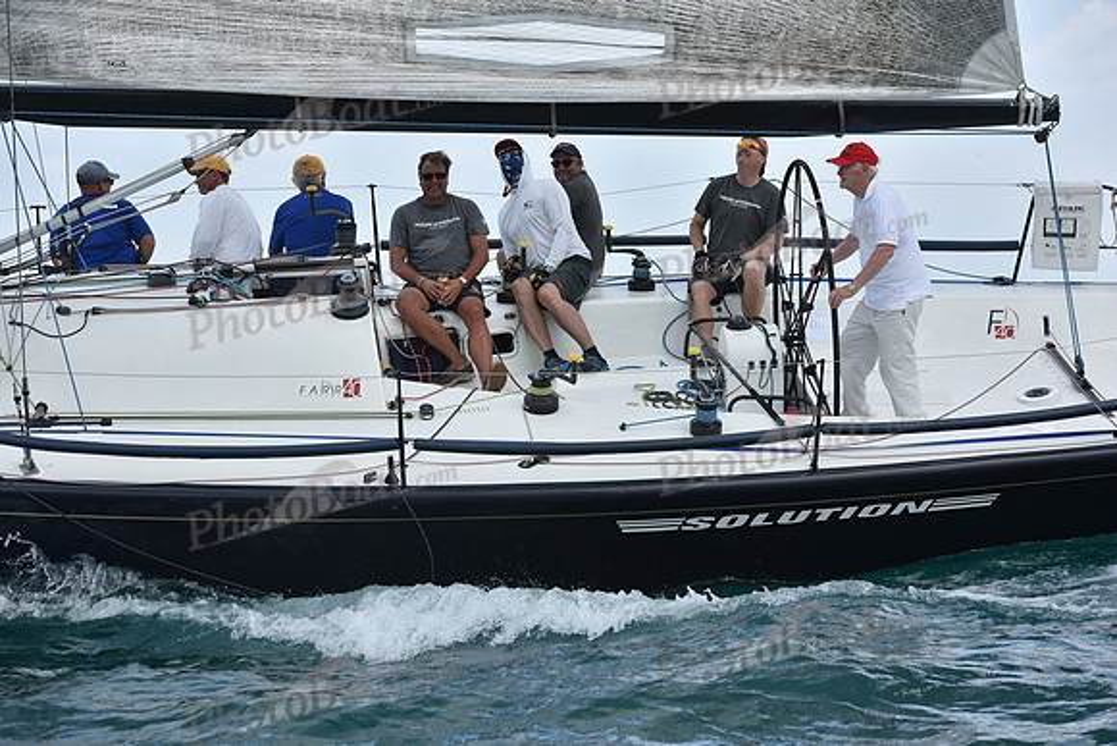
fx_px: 2855
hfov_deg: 22.1
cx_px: 558
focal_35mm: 92
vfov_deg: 14.9
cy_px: 373
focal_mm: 92
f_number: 5.6
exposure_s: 1/1250
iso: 250
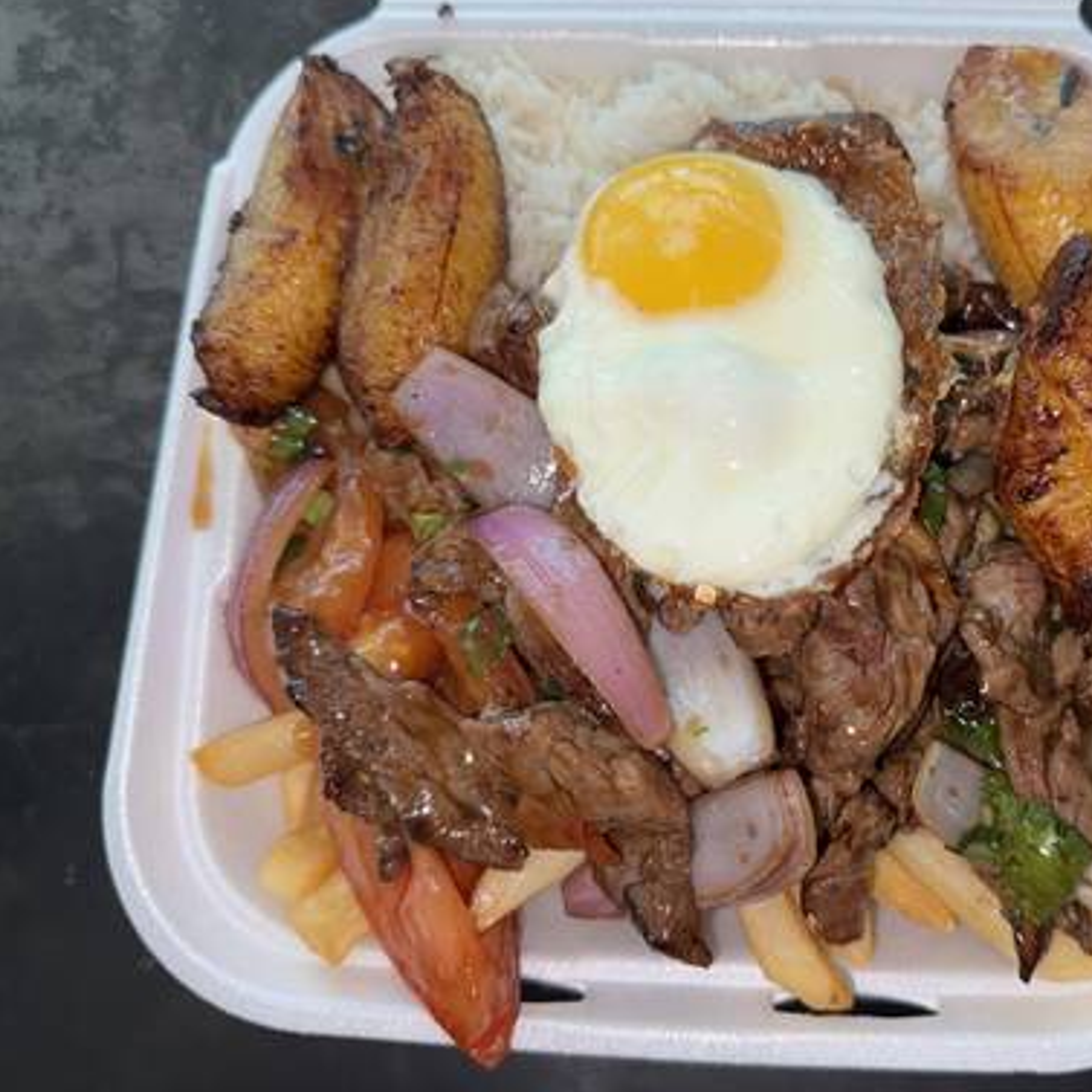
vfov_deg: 49.7
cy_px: 527
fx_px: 1178
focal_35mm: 33
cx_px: 750
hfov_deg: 48.7
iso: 50
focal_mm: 6.76
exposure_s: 1/693
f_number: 1.78
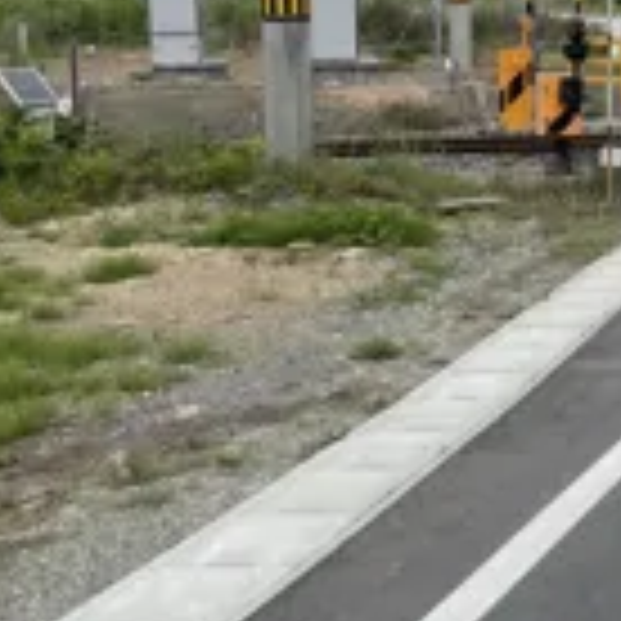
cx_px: 963
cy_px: 94
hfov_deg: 18.8
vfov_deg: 21.3
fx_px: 1624
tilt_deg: -2.4
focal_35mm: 80
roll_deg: +1.7
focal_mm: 4.2
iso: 32
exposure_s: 1/2353
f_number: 1.6
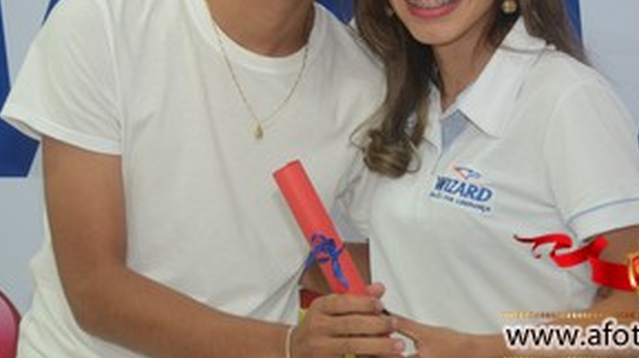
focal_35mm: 142
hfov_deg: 15.1
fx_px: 2404
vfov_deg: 8.5
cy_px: 42
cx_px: 318
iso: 1600
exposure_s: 1/80
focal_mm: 58
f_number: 5
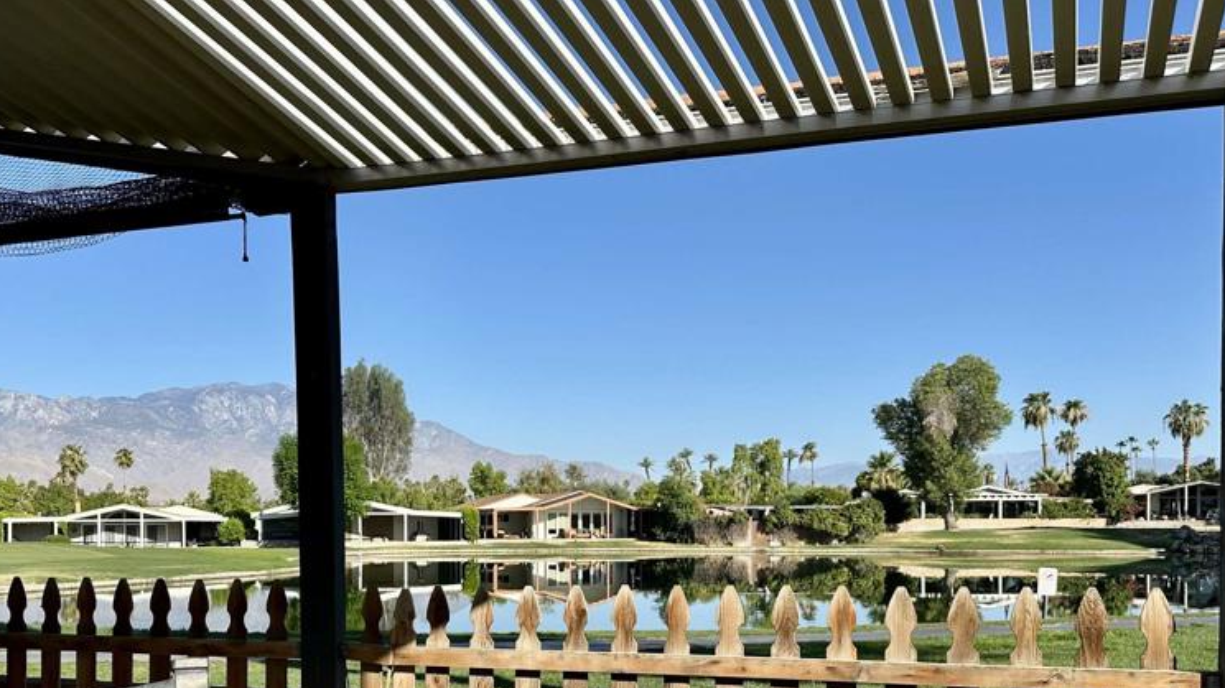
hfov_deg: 55.0
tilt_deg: -1.1
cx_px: 509
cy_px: 525
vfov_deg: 32.1
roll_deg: -1.0
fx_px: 1169
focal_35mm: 36
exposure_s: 1/4545
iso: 80
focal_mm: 6.86
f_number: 1.78
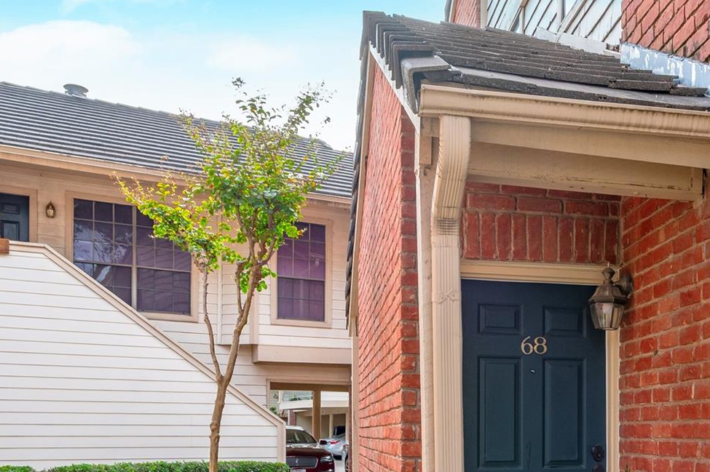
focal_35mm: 42
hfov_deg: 43.5
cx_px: 601
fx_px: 828
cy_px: 415
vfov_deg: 30.6
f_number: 11
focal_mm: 20
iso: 125
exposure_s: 1/30
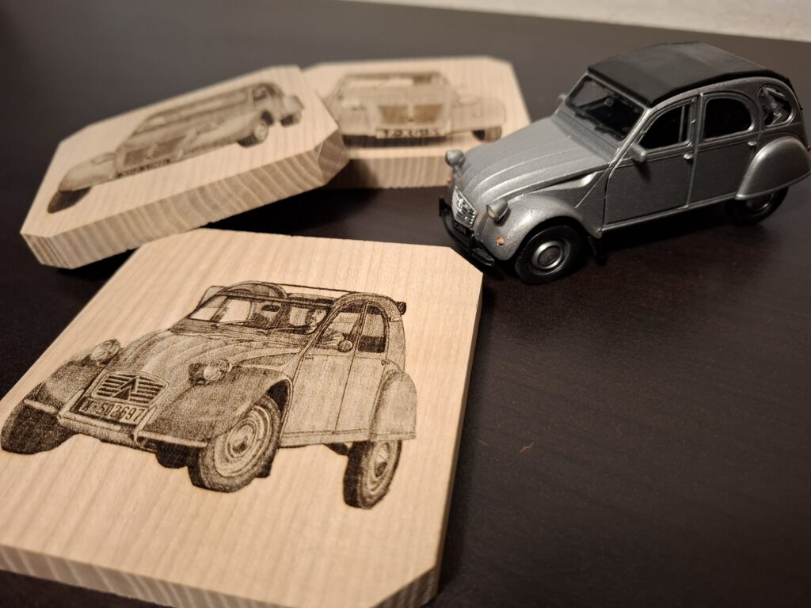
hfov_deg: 73.9
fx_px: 539
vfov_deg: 58.9
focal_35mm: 23
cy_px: 304
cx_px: 406
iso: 320
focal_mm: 5.54
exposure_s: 1/50
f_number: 1.8
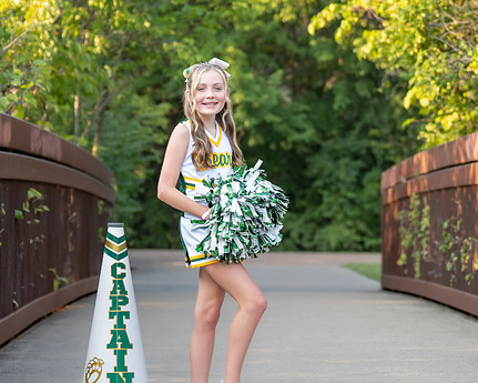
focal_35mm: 135
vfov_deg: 11.4
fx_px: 1910
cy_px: 234
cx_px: 226
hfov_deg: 14.3
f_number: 2.8
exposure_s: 1/1250
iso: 800
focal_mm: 70
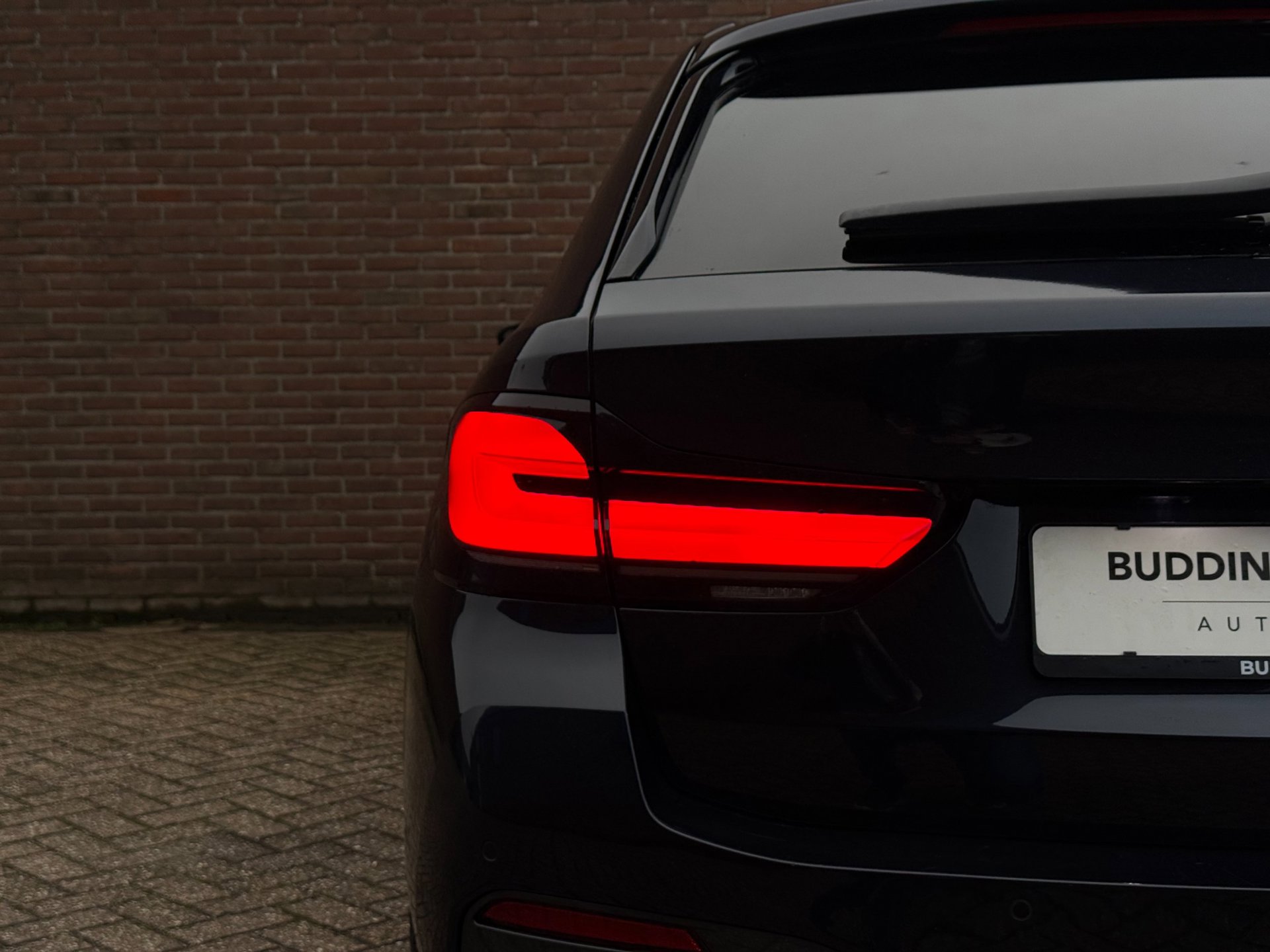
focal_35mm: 48
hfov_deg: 39.7
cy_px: 476
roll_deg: +0.3
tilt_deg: -4.3
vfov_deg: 30.3
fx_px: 1761
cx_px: 635
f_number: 1.78
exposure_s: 1/302
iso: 100
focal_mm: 6.76
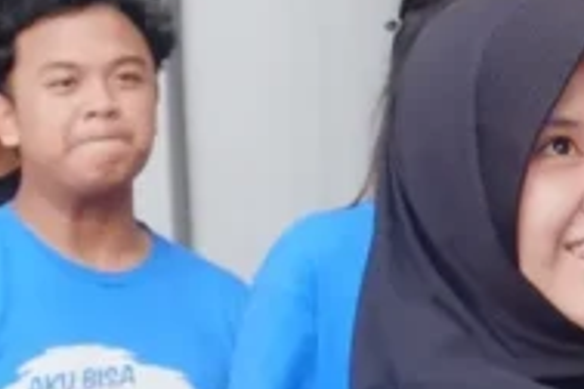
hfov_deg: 9.3
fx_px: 3569
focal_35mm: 220
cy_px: 259
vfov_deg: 6.2
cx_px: 603
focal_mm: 35.8
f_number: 5.6
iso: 2000
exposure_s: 1/160
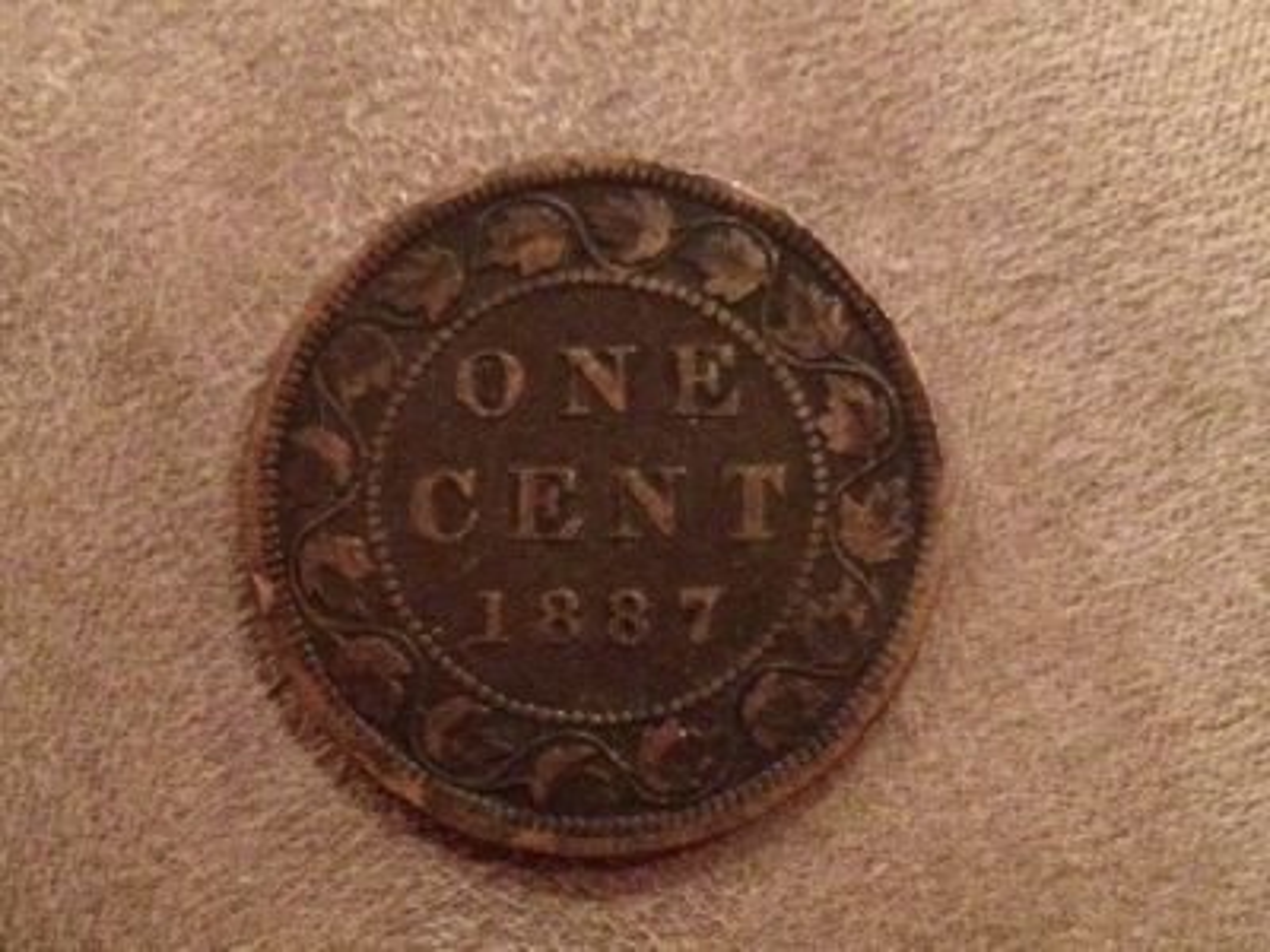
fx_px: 1284
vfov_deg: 40.7
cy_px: 476
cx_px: 635
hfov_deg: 52.6
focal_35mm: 35
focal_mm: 4.28
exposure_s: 1/15
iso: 800
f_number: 2.4
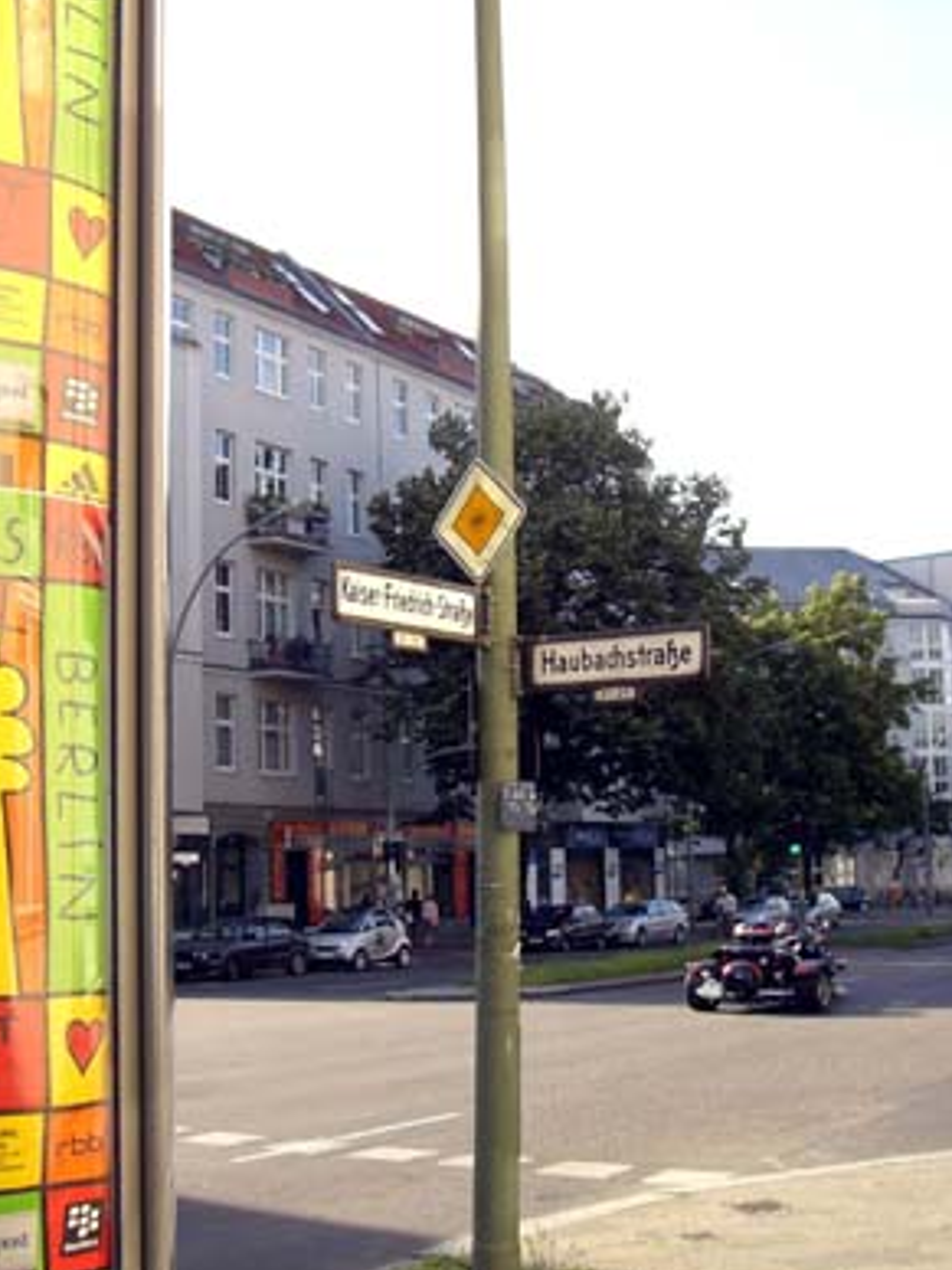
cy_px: 645
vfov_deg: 38.9
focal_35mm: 49
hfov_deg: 29.6
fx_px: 1797
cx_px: 371
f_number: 2.7
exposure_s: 1/400
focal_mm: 6.2
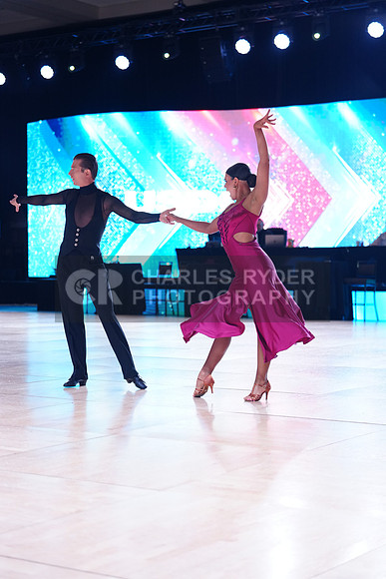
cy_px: 290
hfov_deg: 19.5
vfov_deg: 28.8
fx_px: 1125
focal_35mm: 70
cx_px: 193
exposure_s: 1/500
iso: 1250
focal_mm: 70
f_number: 2.8
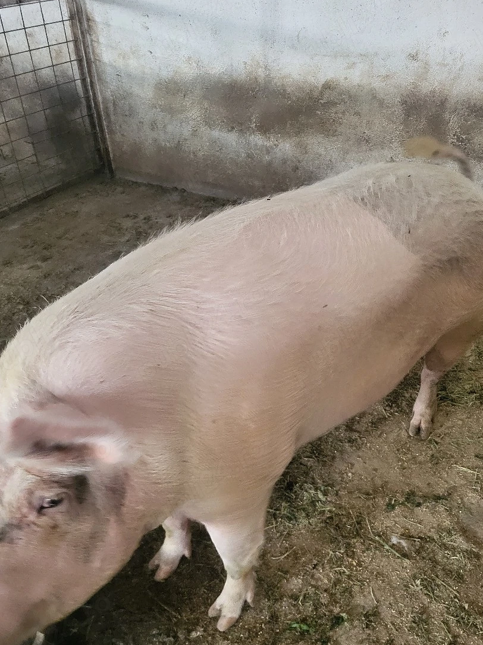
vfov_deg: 56.7
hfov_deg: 44.2
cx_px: 240
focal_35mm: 32
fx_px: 595
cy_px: 356
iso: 640
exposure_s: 1/50.3
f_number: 1.8
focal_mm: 5.4
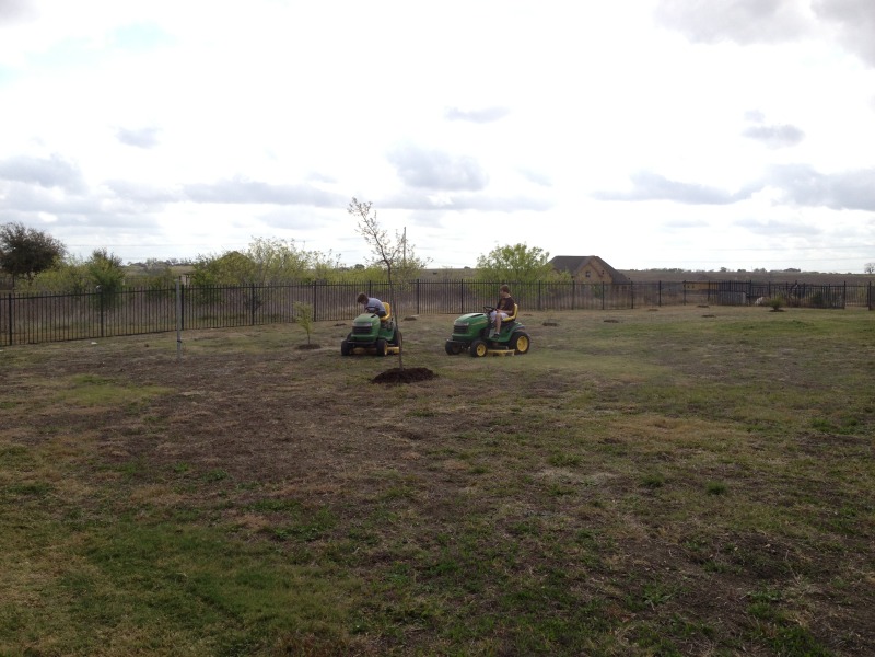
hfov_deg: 52.6
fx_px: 885
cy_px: 328
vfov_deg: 40.7
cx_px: 438
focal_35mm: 35
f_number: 2.4
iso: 50
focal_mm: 4.28
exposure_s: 1/1325
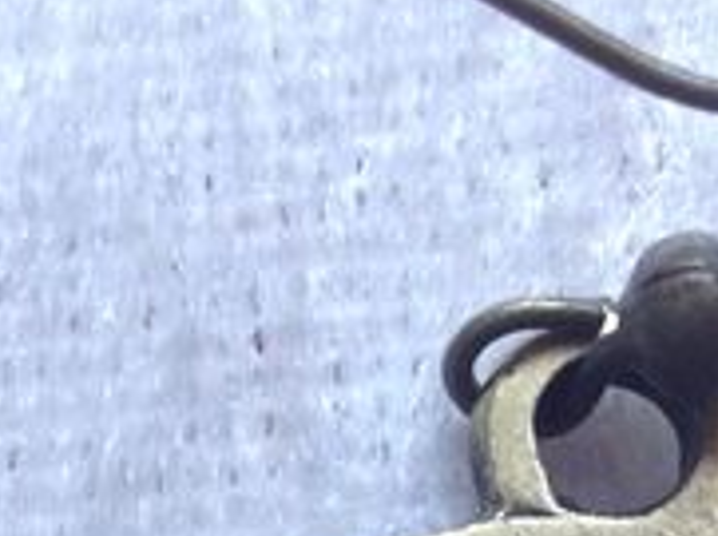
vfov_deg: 7.4
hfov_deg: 10.1
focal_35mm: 193
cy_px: 991
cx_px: -210
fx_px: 3995
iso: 50
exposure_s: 1/15
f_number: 2.4
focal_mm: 4.28
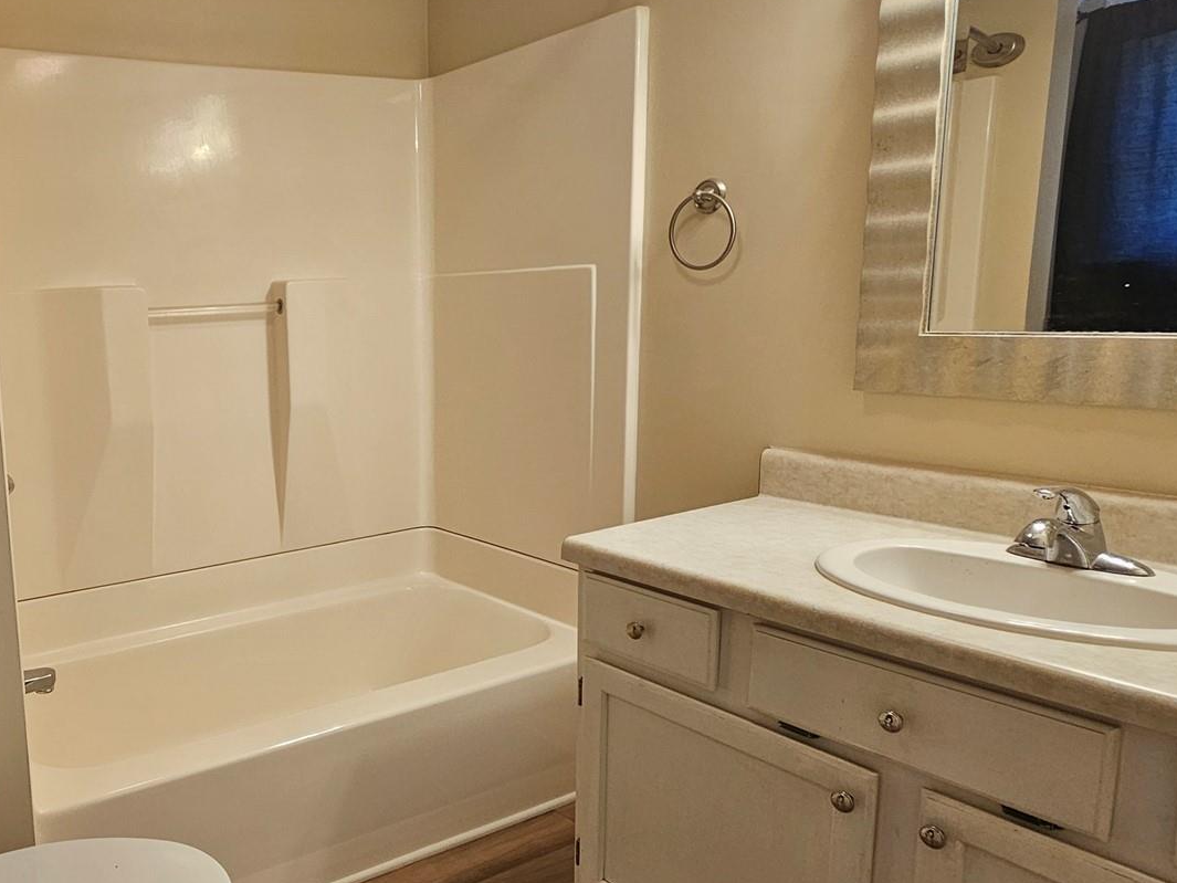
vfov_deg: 54.9
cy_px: 444
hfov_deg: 62.9
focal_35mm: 25
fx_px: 850
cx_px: 219
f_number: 2.2
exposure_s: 1/60
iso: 125
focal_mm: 2.2
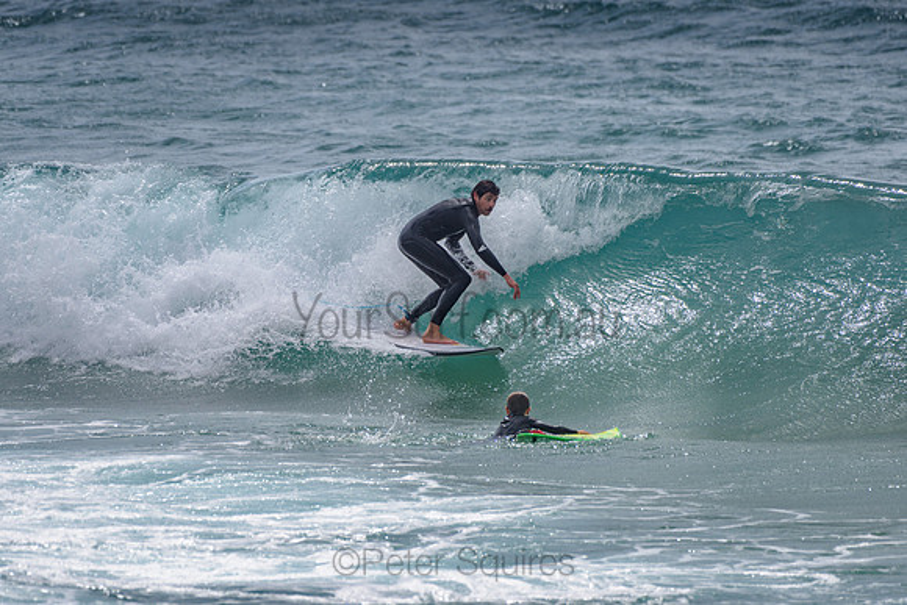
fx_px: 15445
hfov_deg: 3.4
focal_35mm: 613
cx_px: 351
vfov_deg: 2.2
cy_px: 235
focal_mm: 500
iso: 64
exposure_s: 1/1600
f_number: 5.6
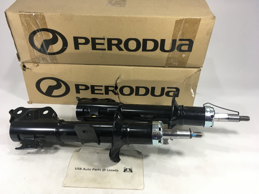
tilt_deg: -30.6
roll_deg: -3.1
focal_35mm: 29
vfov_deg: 48.2
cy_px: 97
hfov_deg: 61.7
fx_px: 217
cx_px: 130
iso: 40
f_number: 2.2
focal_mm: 4.15
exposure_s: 1/33
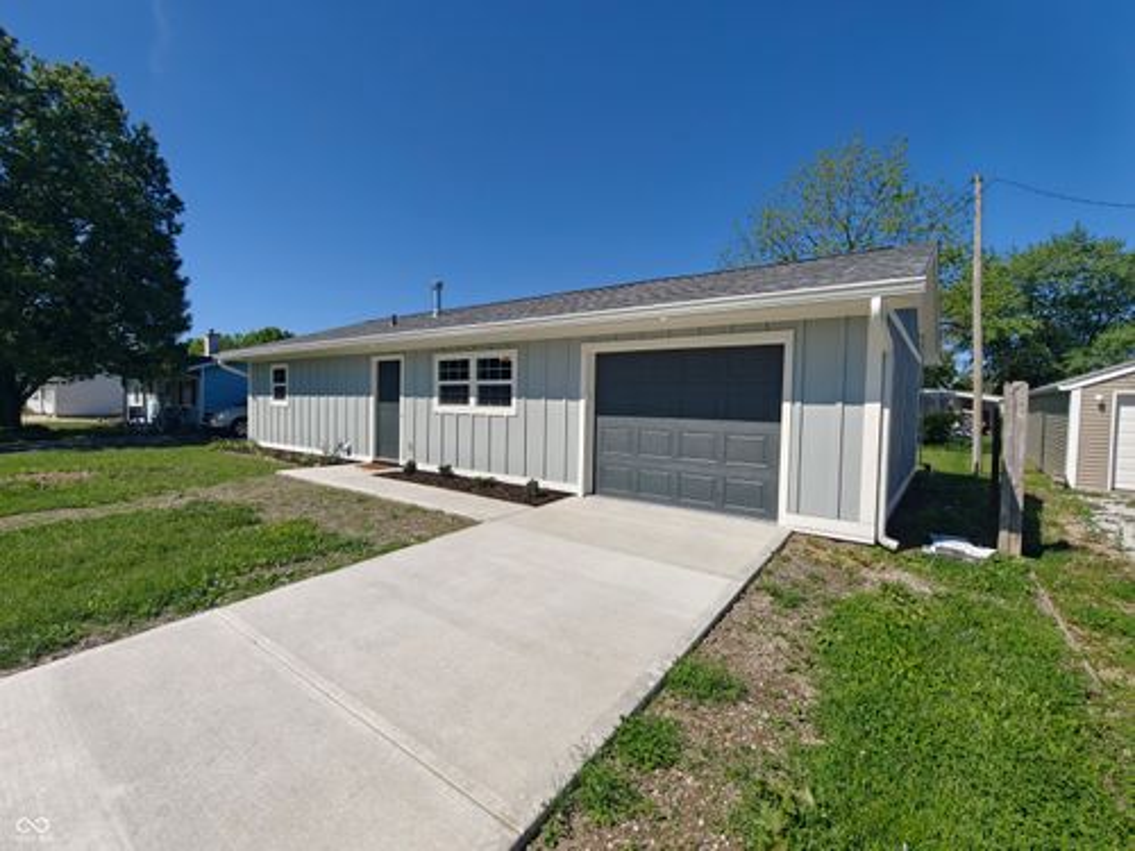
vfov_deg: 81.7
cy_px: 426
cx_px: 568
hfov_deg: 98.2
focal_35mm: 15
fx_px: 492
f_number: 2
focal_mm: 2.3
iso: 50
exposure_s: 1/685
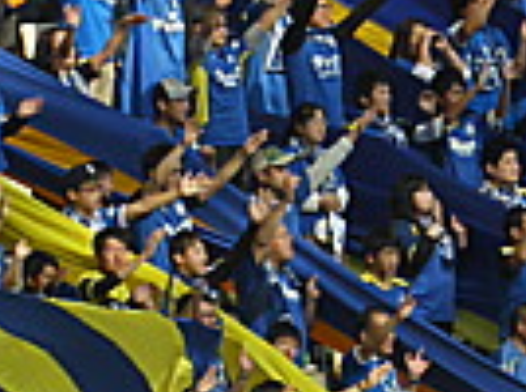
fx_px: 20128
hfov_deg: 1.5
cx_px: 310
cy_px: 408
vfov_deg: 1.1
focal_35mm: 1327
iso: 100
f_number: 5.9
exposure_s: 1/250
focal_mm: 60
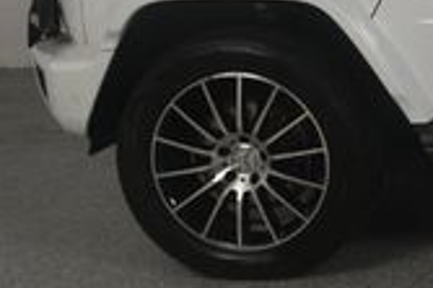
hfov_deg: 15.6
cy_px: 36
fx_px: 1382
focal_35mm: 115
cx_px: 744
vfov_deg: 11.8
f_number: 11
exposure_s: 1/160
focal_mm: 20
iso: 100
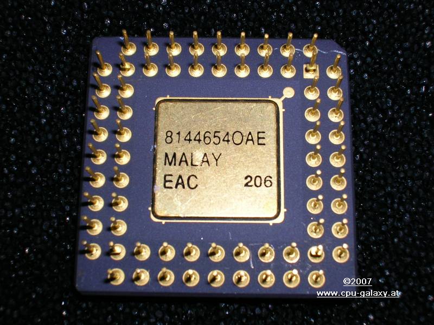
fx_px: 727
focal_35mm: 58
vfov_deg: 25.2
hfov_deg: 33.2
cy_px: 162
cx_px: 217
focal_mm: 9.7
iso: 50
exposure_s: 1/60.1
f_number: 5.9
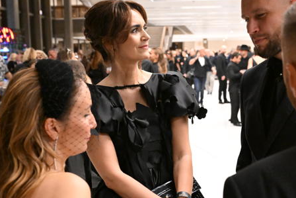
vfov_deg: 23.8
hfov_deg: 34.9
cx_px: 181
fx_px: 469
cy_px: 112
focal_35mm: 57
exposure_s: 1/200
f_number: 4.5
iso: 12800
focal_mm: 37
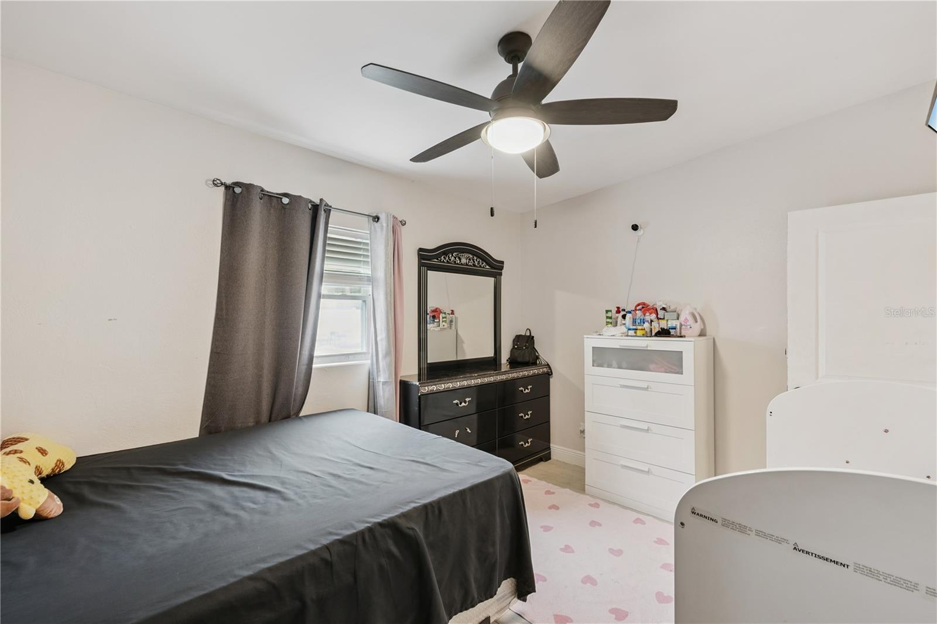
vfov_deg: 77.3
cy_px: 312
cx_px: 468
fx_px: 390
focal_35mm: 15
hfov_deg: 100.4
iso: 200
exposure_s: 1/2.5
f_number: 9
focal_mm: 15
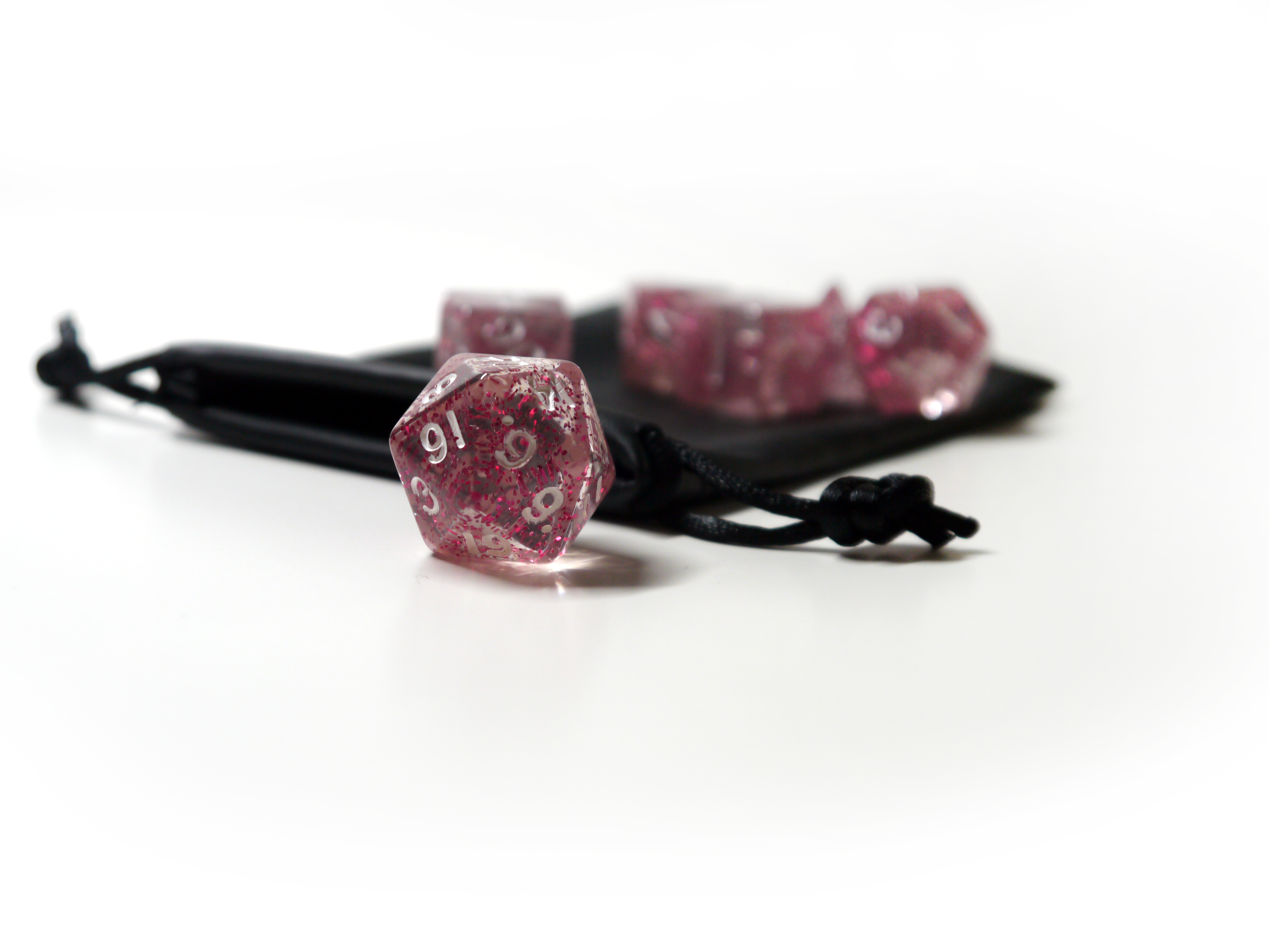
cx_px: 634
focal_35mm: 62
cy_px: 476
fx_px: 2274
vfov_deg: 23.7
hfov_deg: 31.2
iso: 200
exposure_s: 1/60
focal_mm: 31
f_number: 5
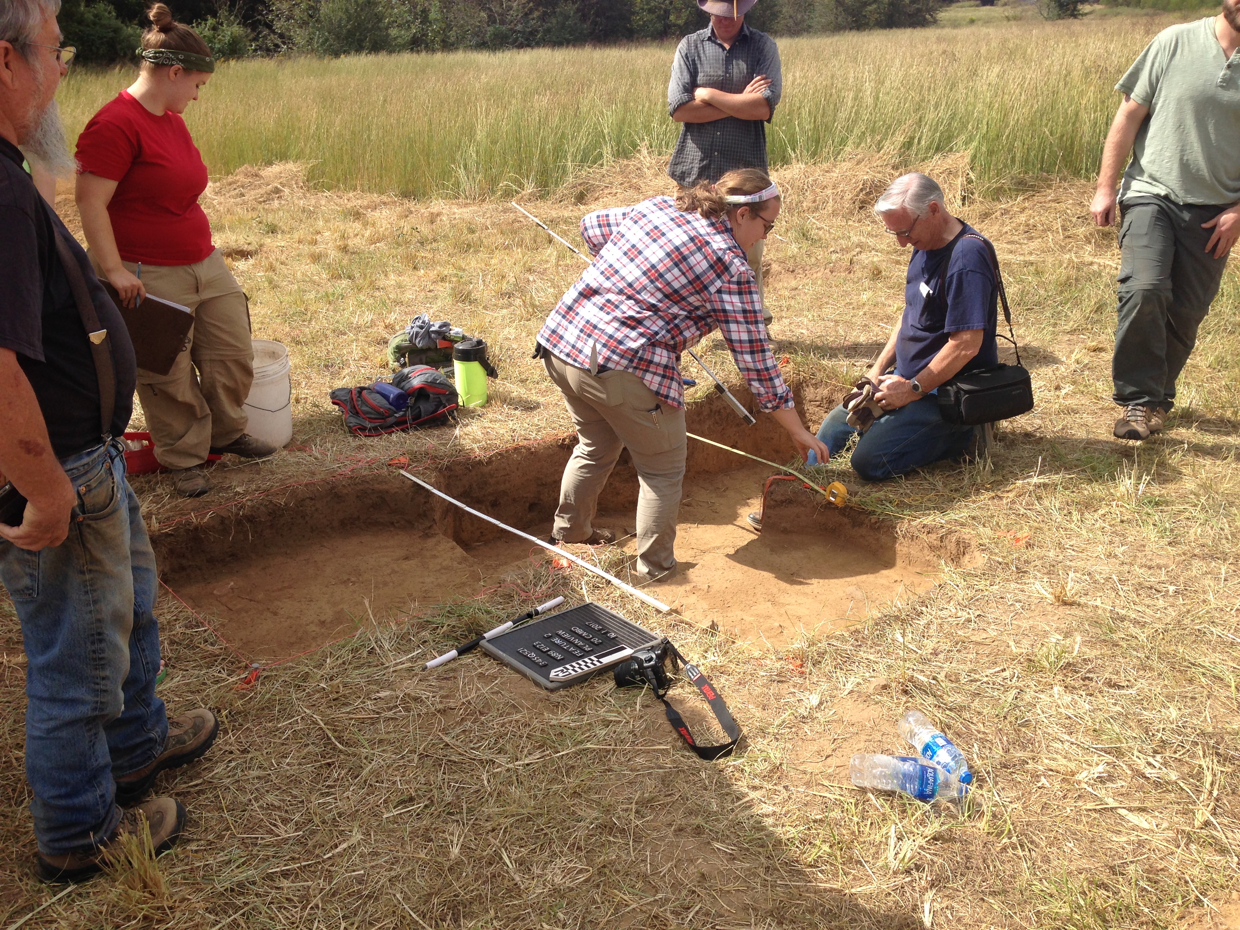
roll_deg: +0.1
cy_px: 465
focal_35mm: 33
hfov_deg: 55.4
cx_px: 620
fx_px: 1182
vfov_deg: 42.9
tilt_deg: -23.3
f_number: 2.4
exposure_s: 1/1355
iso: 50
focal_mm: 4.12
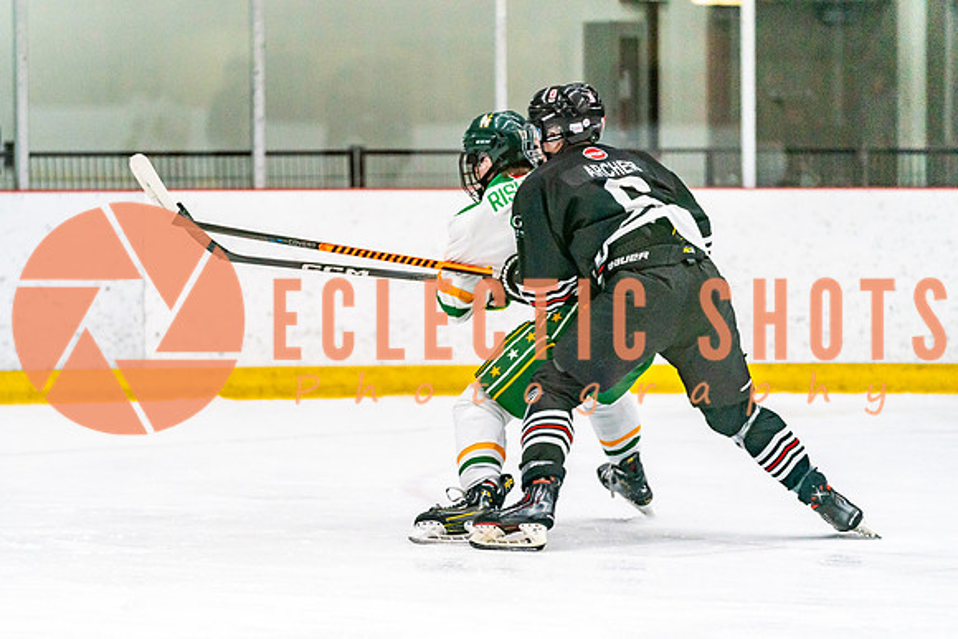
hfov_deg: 9.1
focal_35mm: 227
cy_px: 412
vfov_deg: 6.1
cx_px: 340
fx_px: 6039
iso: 3200
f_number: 2.8
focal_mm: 176
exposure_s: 1/1250
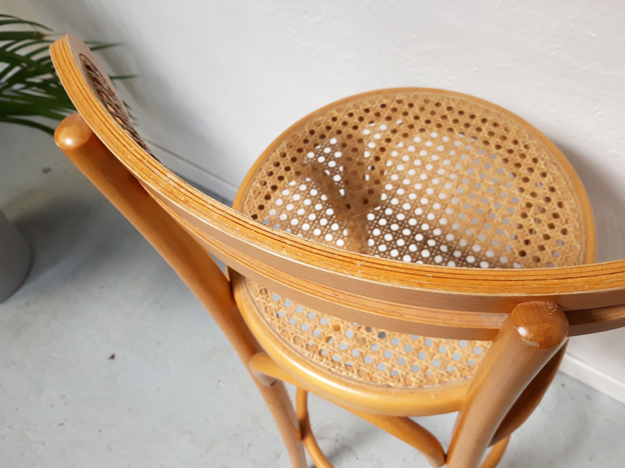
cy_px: 245
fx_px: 596
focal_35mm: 33
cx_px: 344
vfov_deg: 42.9
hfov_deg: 55.2
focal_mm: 3.71
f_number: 1.7
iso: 40
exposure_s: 1/422
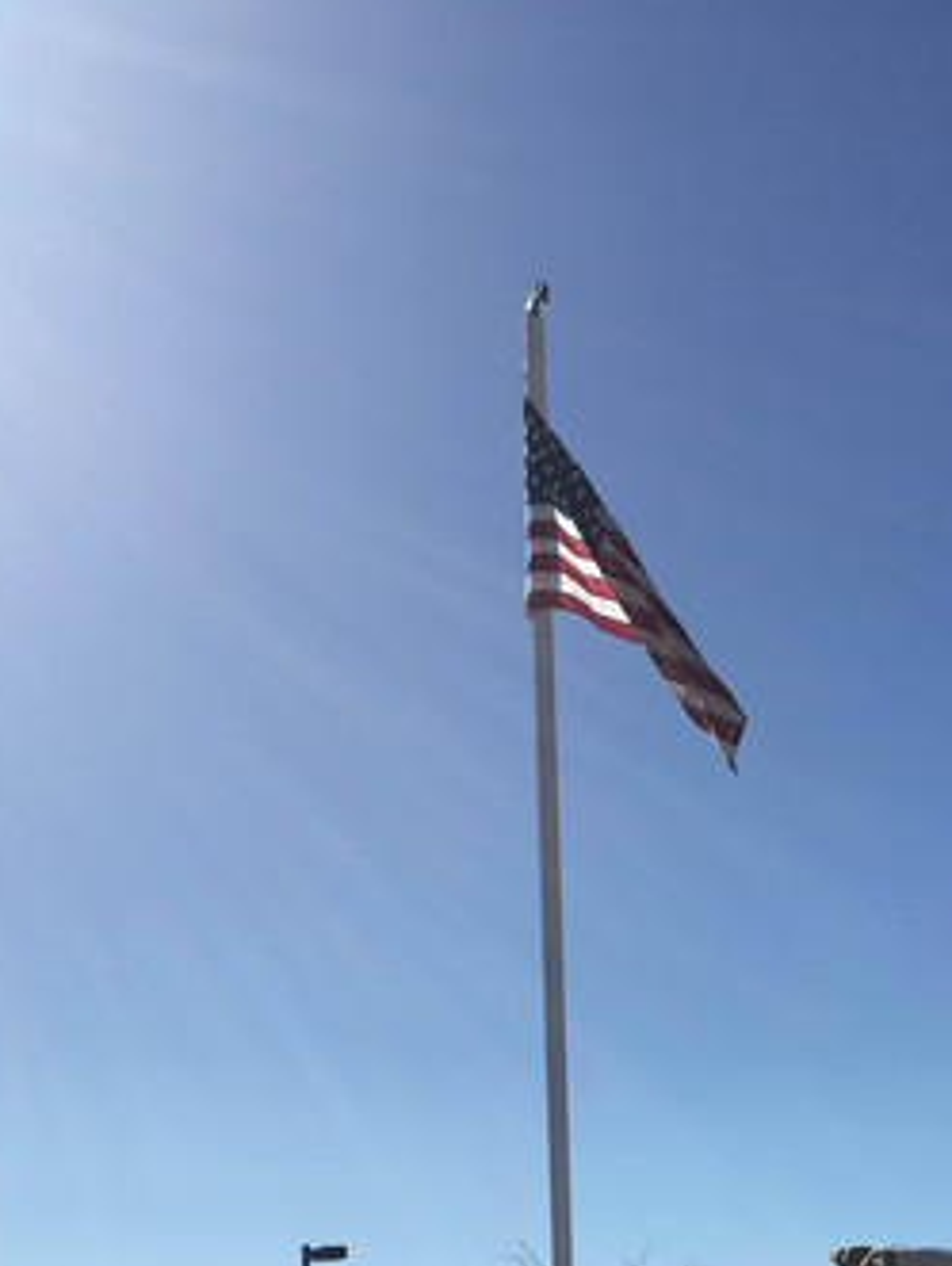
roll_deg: +1.4
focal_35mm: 56
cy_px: 1205
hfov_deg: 26.1
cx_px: 524
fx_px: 2050
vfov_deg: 32.1
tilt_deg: +6.2
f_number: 2.2
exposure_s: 1/2849
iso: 25
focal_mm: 4.15
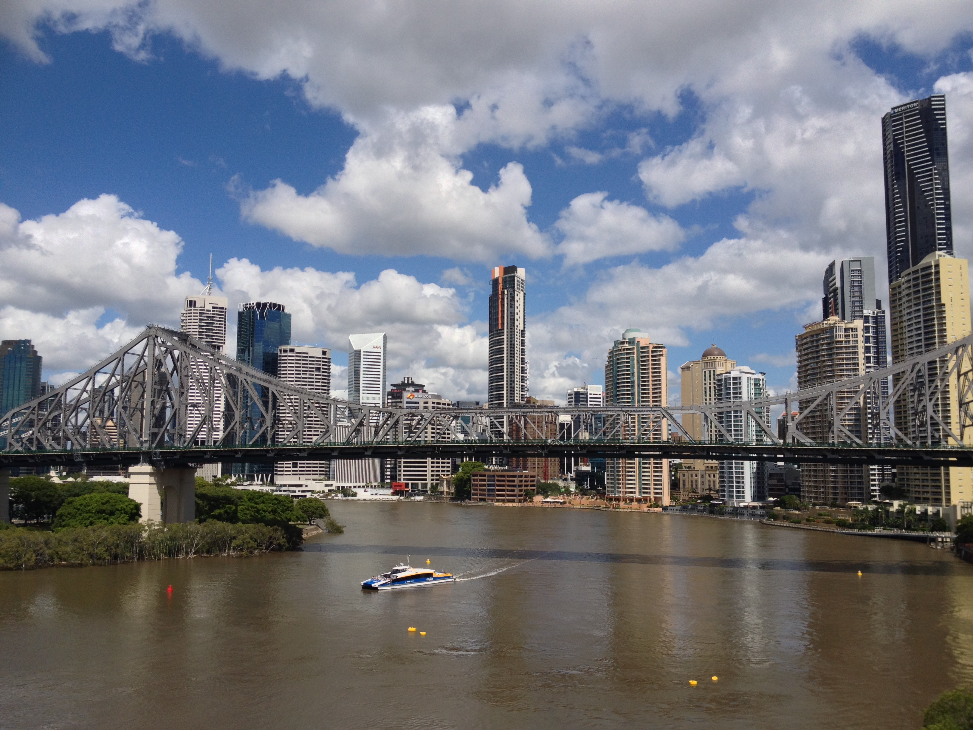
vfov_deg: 40.7
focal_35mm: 35
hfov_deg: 52.6
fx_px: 984
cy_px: 365
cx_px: 486
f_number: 2.4
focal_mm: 4.28
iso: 50
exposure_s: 1/2762
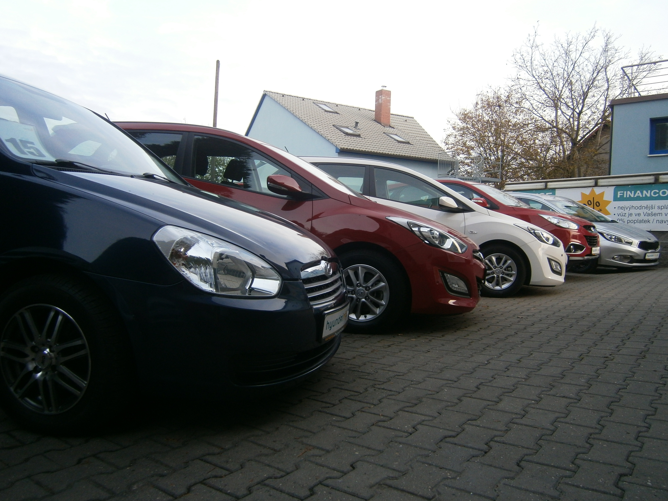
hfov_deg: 67.3
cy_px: 250
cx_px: 334
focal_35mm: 26
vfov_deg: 53.1
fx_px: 502
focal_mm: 4.7
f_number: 2.8
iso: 80
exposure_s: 1/100
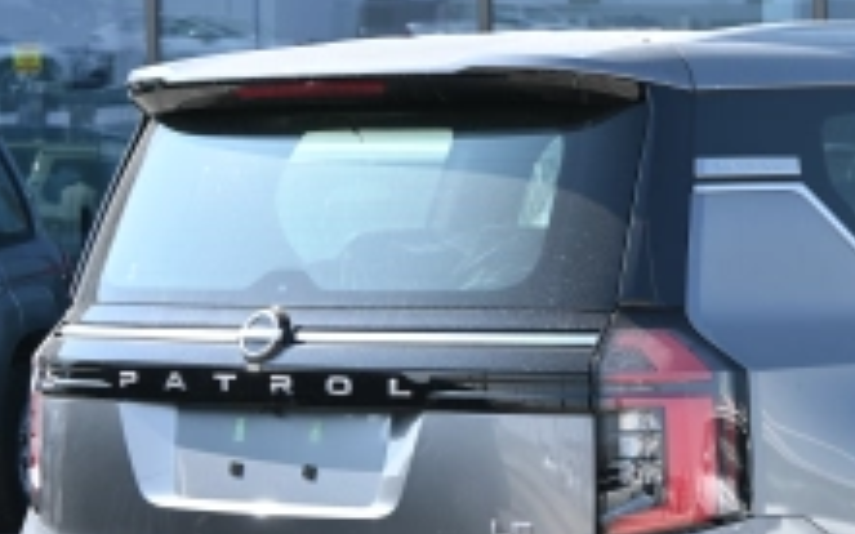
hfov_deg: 12.4
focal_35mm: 166
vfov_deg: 7.9
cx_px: 921
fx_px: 3867
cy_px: 455
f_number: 6
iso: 125
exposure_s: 1/250
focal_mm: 48
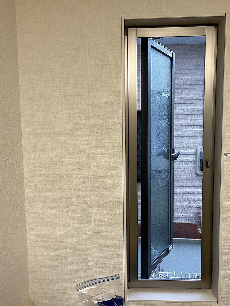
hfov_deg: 48.2
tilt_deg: -5.4
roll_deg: +1.1
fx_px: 257
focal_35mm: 29
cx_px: 115
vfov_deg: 61.6
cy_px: 150
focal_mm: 3.99
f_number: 1.8
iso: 100
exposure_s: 1/50
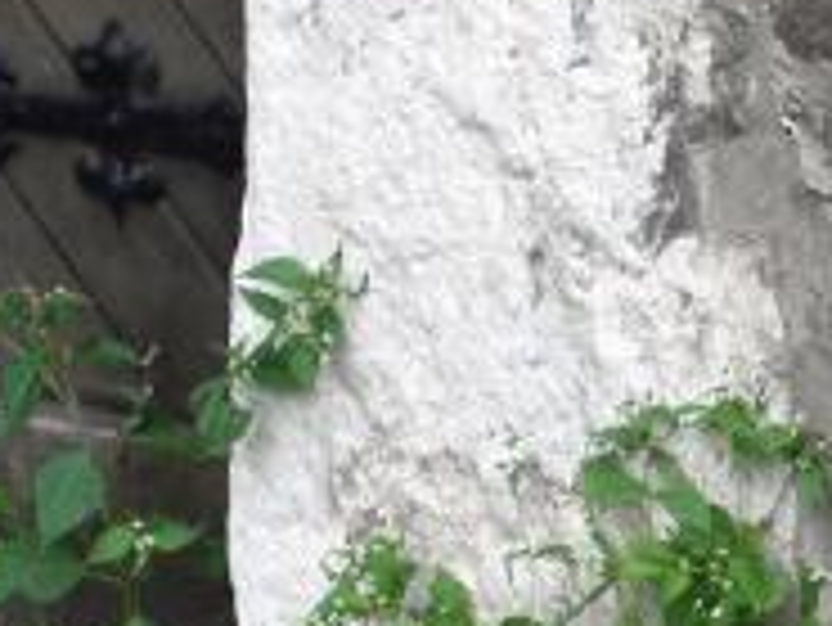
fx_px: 6109
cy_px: -788
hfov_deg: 7.8
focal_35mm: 254
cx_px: 513
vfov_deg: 5.7
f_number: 3.4
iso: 64
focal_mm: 8.19
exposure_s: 1/60
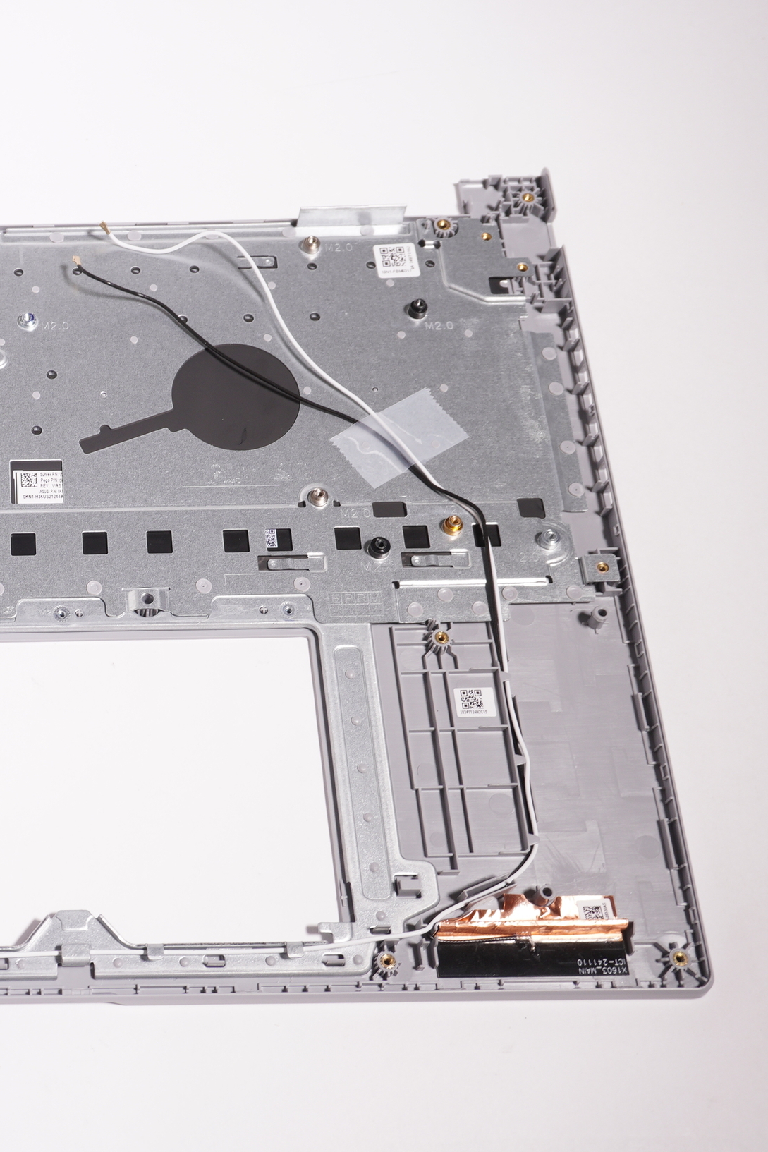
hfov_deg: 24.1
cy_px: 583
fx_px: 1688
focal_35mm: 53
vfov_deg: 37.7
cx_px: -53
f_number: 5.6
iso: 125
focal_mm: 23
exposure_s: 1/13
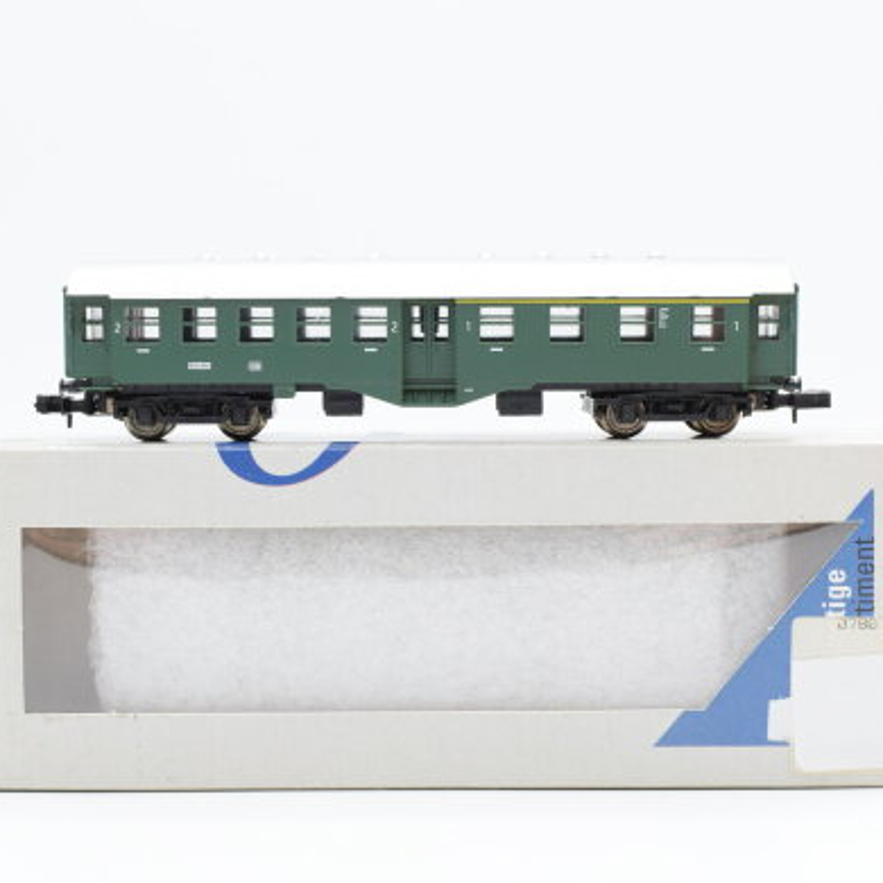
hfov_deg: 25.1
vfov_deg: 25.1
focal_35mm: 69
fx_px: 1981
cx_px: 432
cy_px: 447
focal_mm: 35
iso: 320
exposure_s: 1/125
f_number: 8
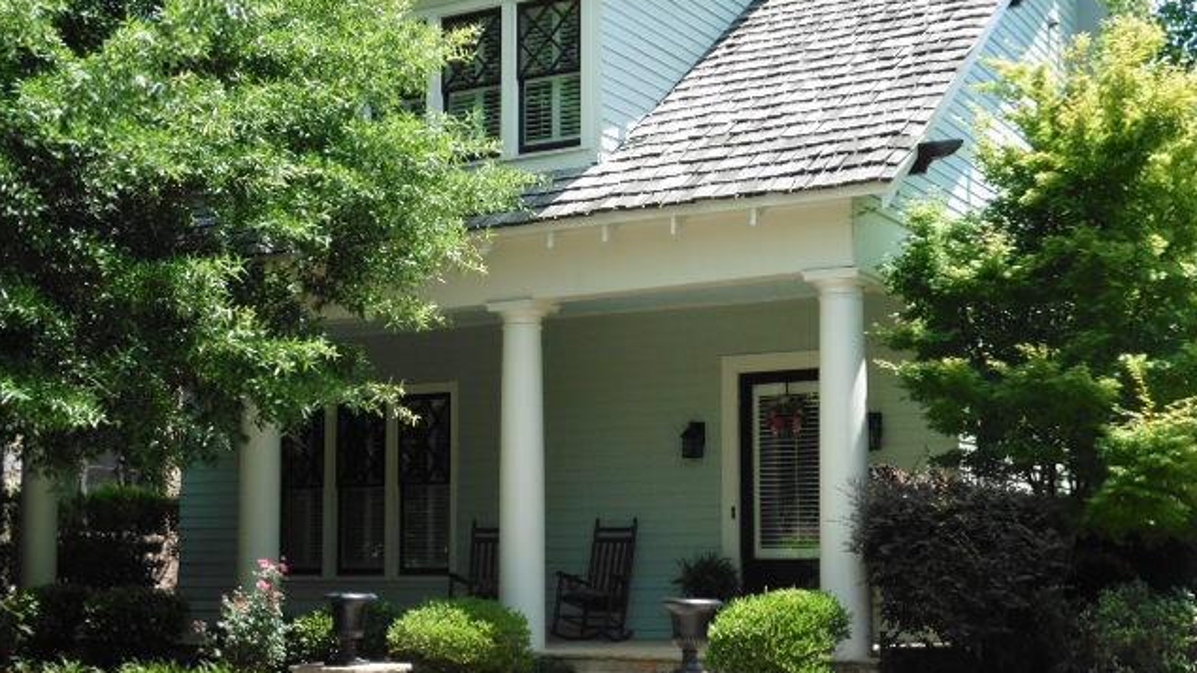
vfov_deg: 21.4
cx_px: 596
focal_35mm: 56
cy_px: 347
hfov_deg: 37.2
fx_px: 1777
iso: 400
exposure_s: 1/1000
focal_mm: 9
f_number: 4.4
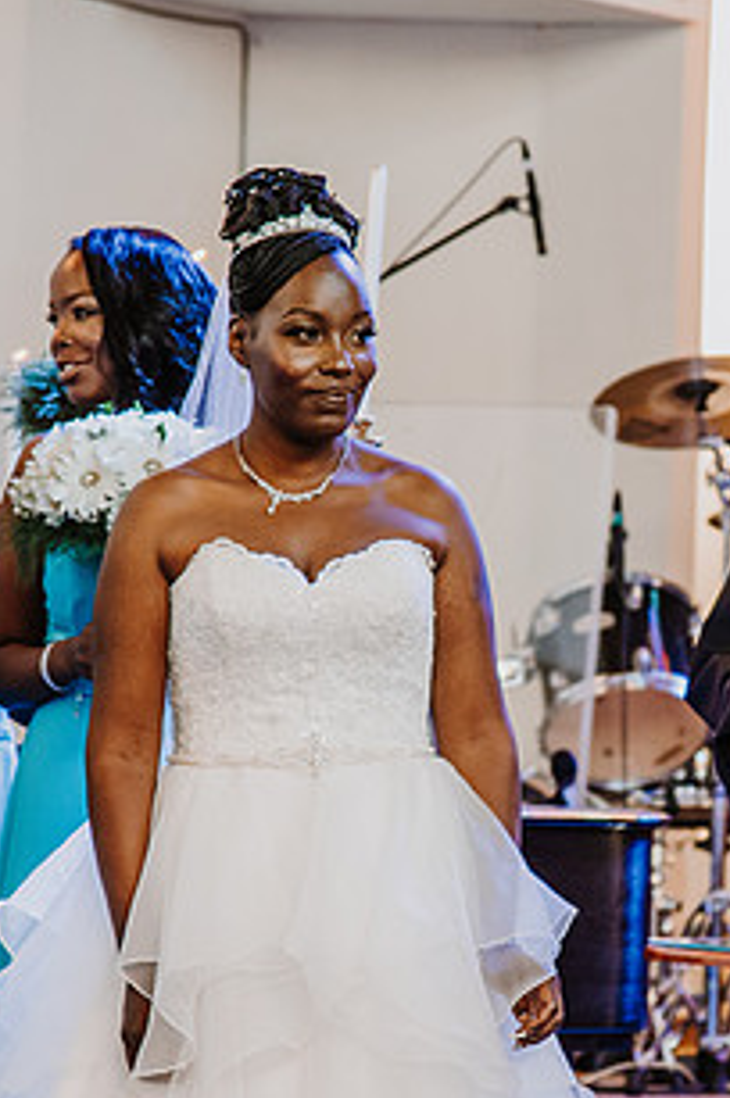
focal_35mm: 264
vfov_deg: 7.8
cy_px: 712
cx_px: 578
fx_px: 8048
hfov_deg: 5.2
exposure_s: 1/125
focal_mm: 120
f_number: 4
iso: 1000
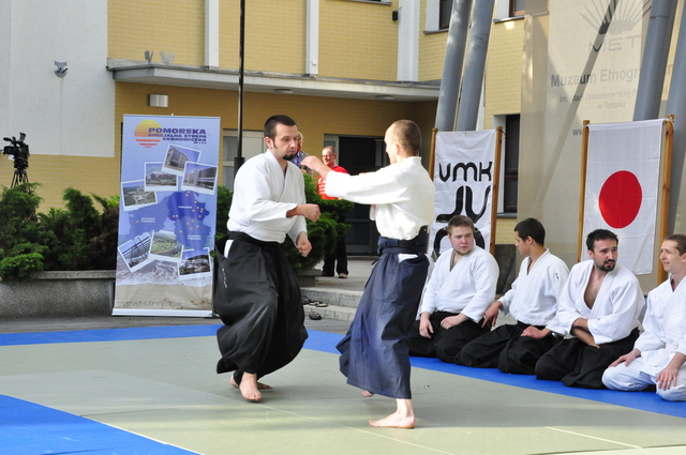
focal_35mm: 78
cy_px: 228
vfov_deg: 17.4
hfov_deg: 26.0
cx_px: 343
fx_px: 1484
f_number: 13
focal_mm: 52
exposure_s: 1/250
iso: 1250
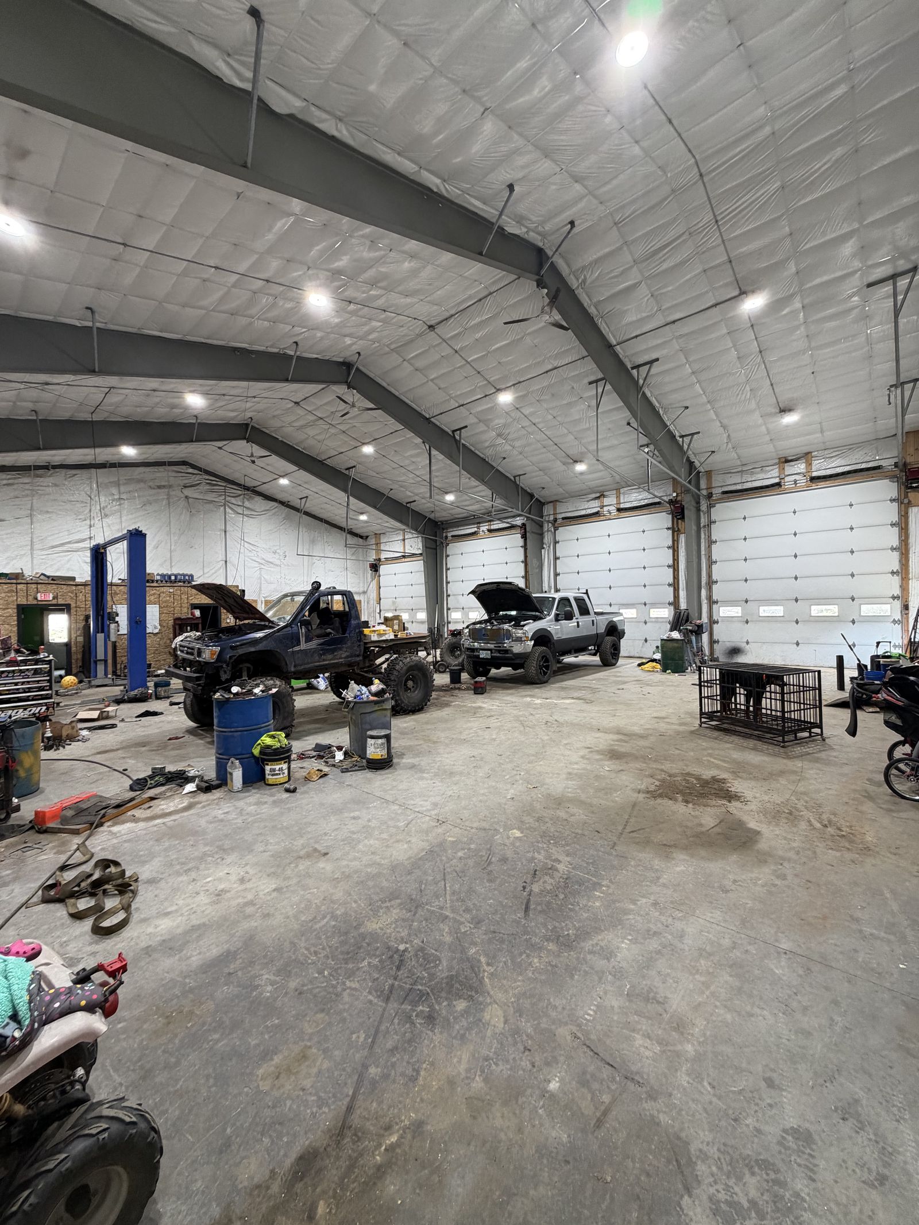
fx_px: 496
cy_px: 612
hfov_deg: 85.7
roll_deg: +1.1
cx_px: 460
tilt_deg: +0.7
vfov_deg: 102.1
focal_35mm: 14
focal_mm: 2.22
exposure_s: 1/60
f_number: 2.2
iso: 160
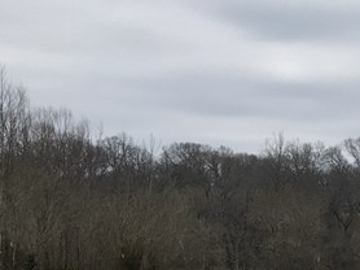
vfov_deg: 13.0
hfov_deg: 16.2
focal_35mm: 107
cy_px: 417
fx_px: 1112
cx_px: 598
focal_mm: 4.15
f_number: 2.2
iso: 25
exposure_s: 1/999
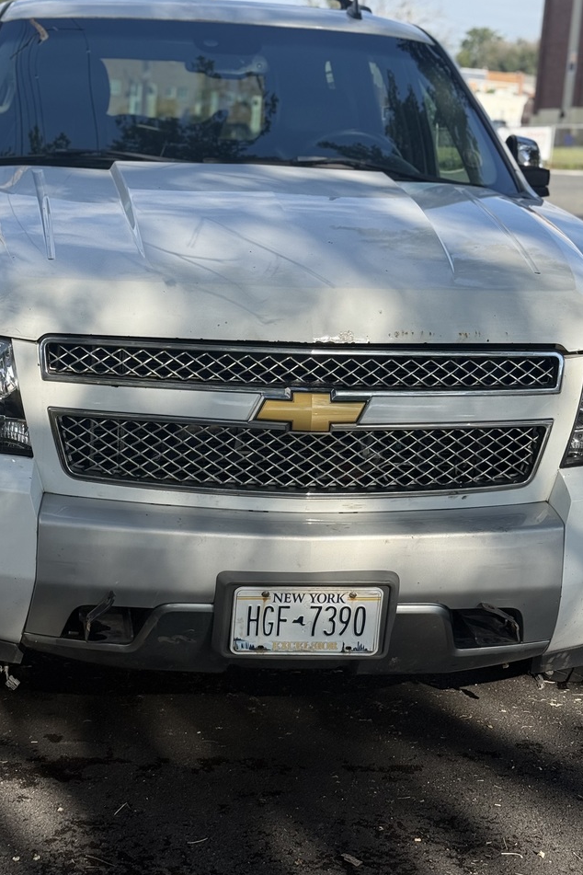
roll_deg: -3.2
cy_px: 399
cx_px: 221
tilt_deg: -8.3
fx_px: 1530
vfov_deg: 31.9
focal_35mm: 63
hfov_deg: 21.5
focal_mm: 6.76
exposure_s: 1/1838
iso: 64
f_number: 1.78
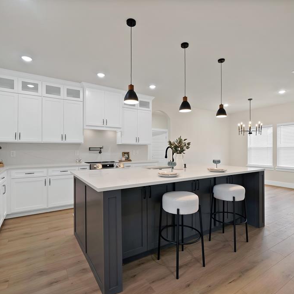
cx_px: 159
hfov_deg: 80.6
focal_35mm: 18
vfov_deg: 80.7
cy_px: 148
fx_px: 173
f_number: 9
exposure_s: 1/6
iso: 640
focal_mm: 14
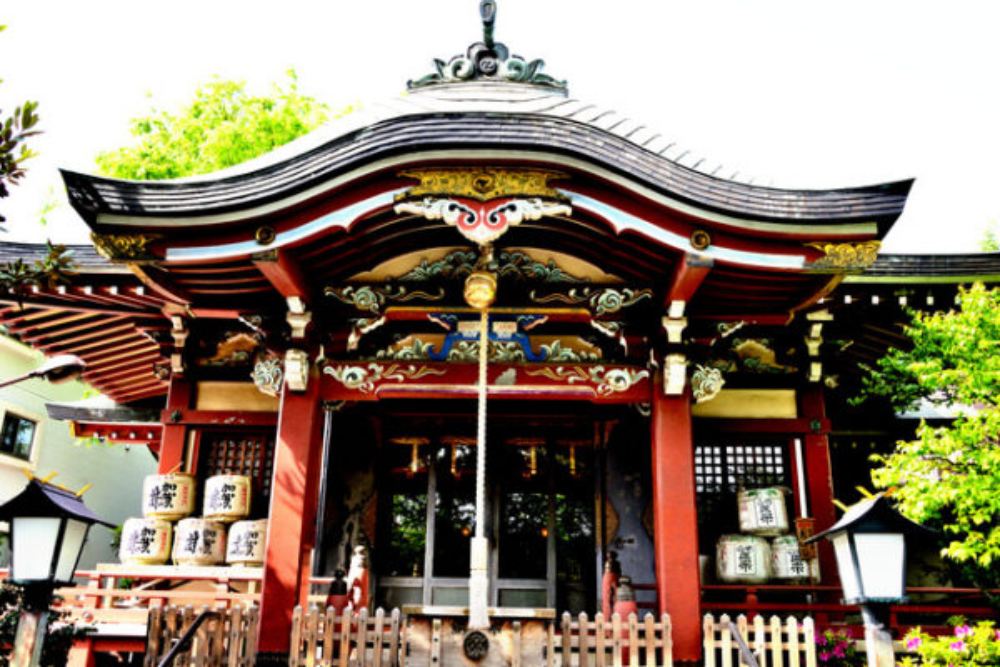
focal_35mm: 32
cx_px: 500
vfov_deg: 41.1
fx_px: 889
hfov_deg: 58.7
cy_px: 334
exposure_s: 1/500
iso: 1600
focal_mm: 32
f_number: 8
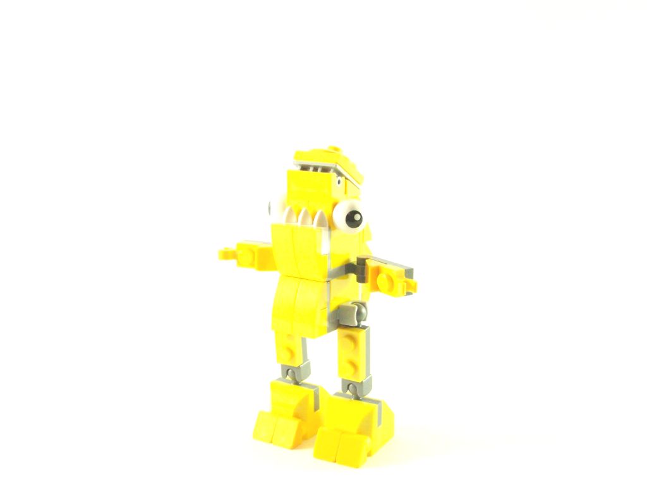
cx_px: 324
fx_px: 897
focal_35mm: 48
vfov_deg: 30.3
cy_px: 242
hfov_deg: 39.7
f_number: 4
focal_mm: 8
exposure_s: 1/60
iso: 400
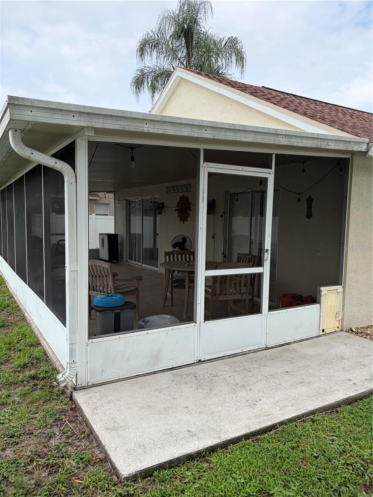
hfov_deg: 53.1
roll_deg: -0.9
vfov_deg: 67.3
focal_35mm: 26
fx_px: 374
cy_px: 248
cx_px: 186
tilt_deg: -4.1
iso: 64
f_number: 1.6
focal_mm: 5.96
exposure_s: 1/1451
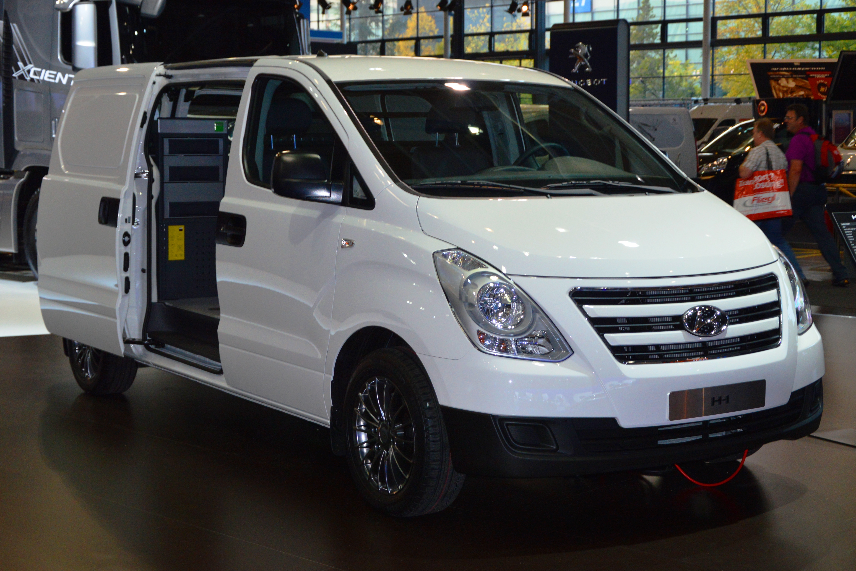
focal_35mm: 52
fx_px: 1248
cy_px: 286
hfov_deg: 37.9
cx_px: 428
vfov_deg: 25.8
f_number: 4.5
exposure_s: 1/60
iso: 640
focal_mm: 35
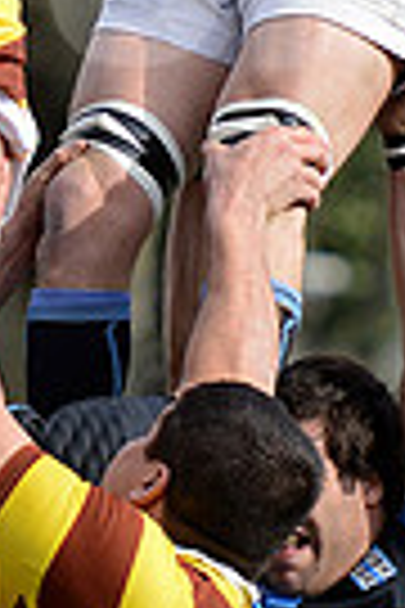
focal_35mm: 729
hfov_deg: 1.9
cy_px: -83
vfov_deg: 2.8
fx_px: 12301
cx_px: 58
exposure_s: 1/1250
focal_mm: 170
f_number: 2.8
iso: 250
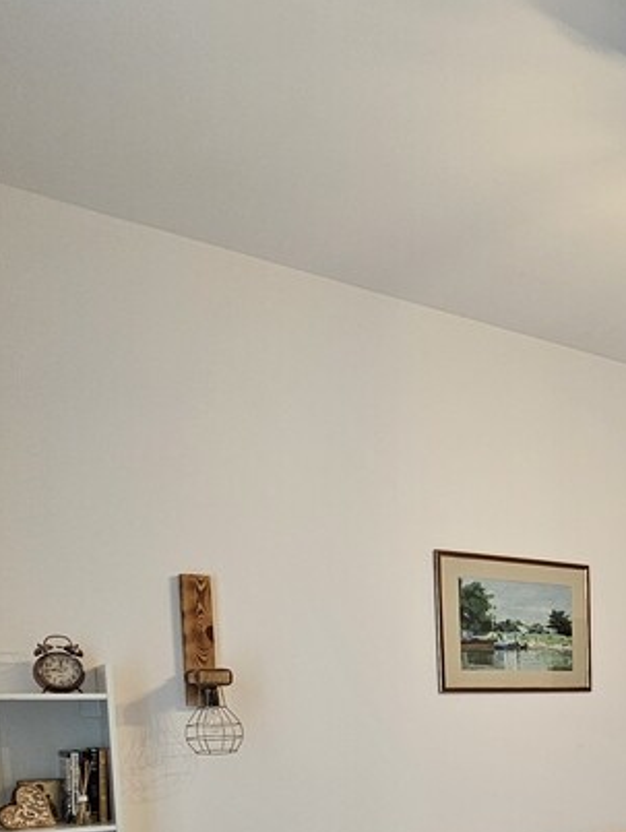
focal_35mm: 33
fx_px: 794
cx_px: 705
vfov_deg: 48.2
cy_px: 780
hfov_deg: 35.9
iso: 200
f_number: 2.2
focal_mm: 2.2
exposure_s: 1/50
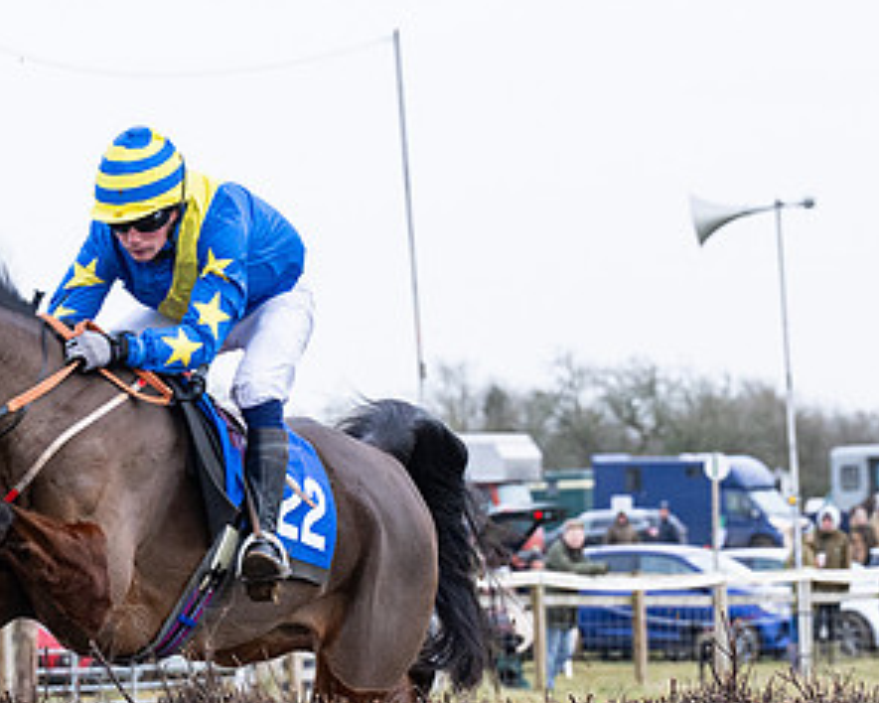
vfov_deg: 5.5
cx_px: 210
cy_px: 768
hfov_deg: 6.9
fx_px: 7336
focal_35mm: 282
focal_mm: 92
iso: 800
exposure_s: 1/1000
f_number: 4
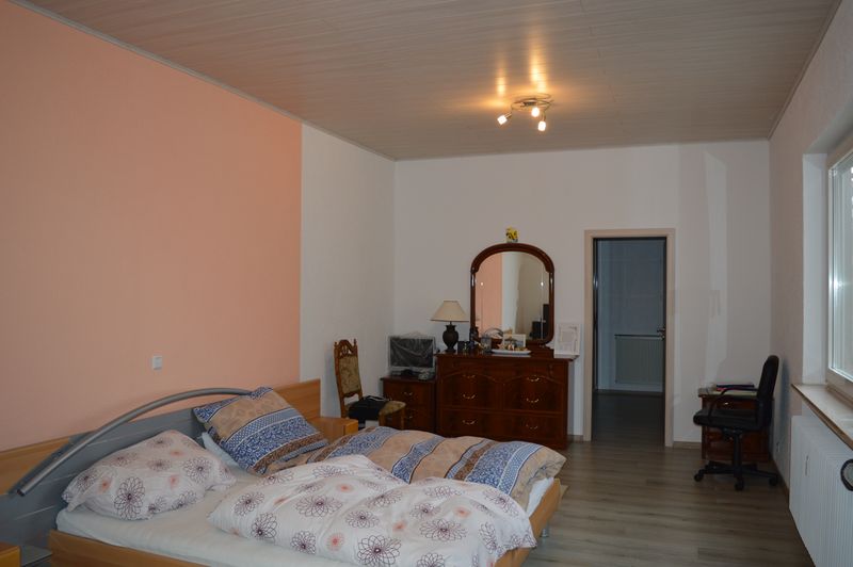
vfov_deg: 47.9
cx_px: 426
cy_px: 284
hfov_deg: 67.4
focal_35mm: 27
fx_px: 639
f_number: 3.5
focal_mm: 18
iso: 400
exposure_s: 1/60
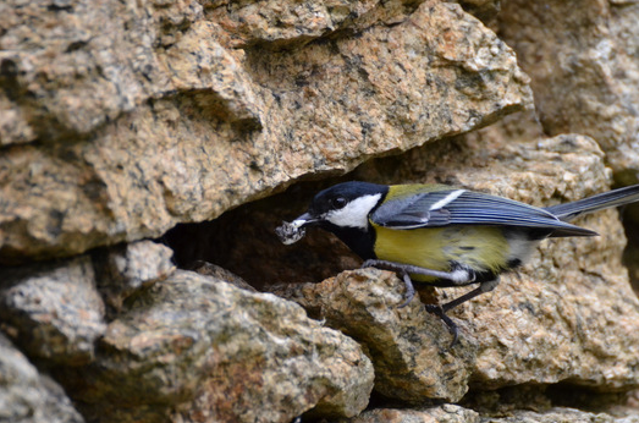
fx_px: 9757
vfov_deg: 2.5
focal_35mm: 551
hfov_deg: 3.8
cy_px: 224
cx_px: 360
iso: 1250
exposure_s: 1/1250
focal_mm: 300
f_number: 5.6
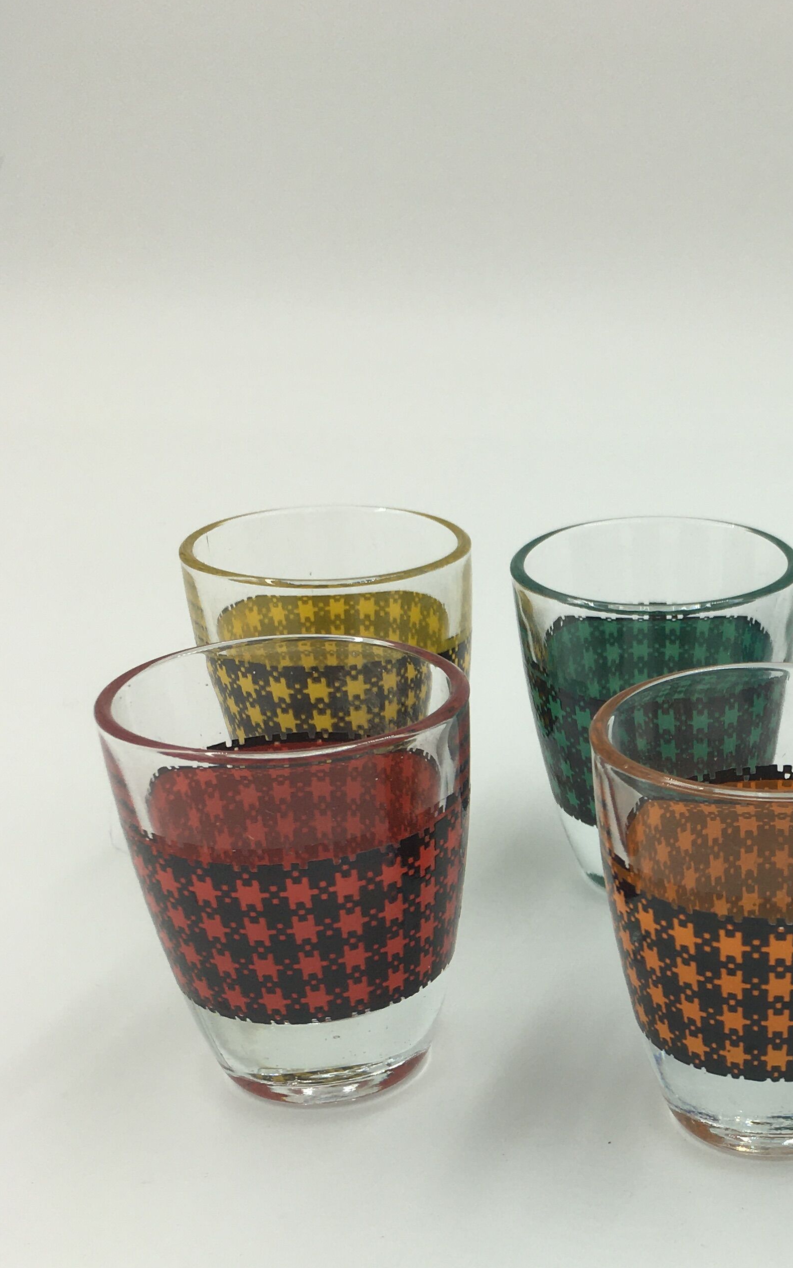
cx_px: 733
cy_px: 959
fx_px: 1694
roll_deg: -2.4
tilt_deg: -29.3
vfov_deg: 39.9
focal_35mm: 49
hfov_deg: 25.4
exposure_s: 1/304
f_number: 2.2
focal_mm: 4.15
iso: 25
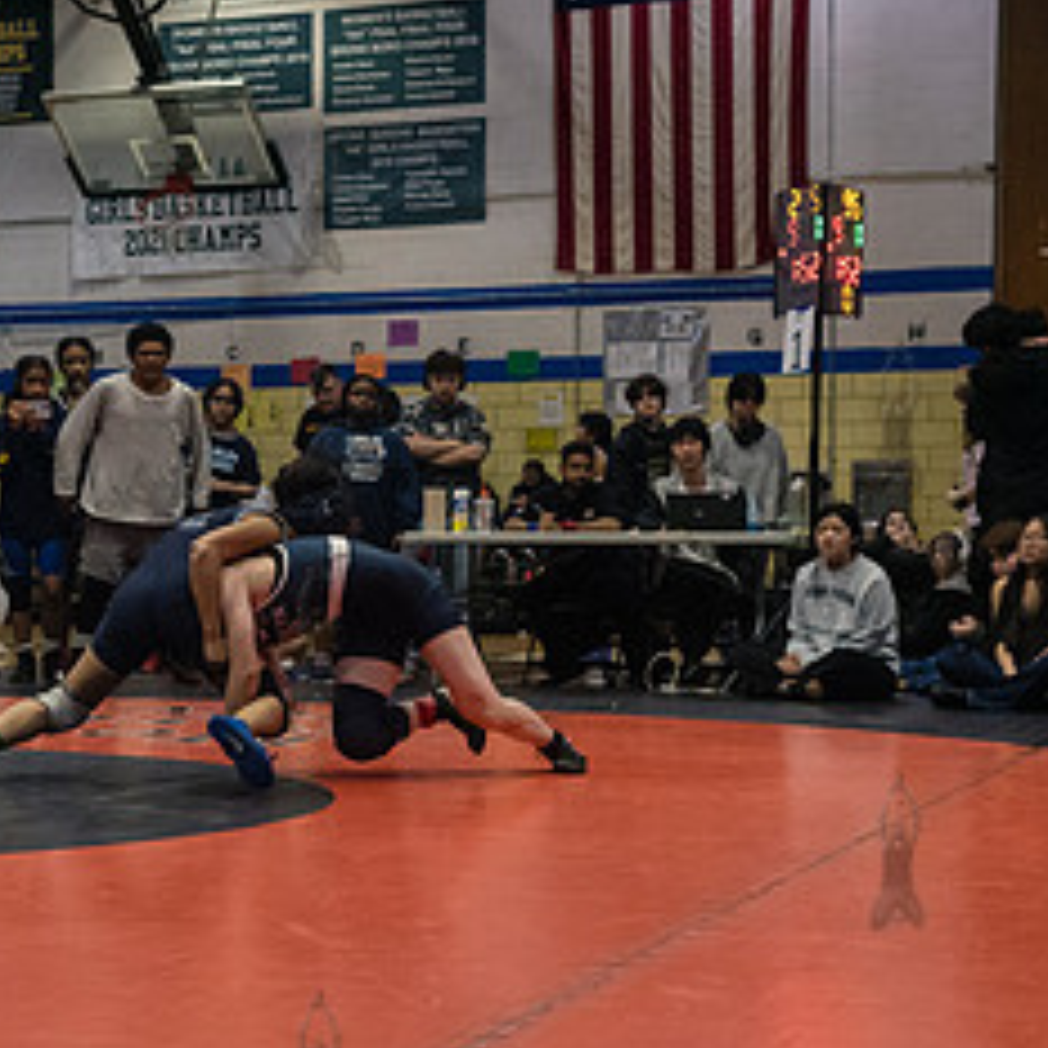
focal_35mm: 74
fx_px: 2535
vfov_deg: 23.3
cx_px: 315
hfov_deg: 23.2
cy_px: 632
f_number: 3.2
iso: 5000
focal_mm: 35
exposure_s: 1/1000
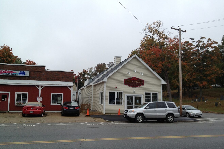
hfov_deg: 51.9
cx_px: 113
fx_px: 230
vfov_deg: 35.9
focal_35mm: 37
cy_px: 78
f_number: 2.4
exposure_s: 1/363
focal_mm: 4.28
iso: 50
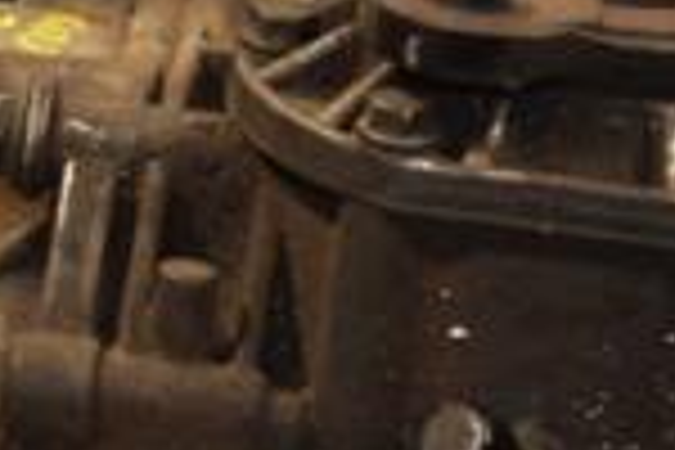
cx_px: 549
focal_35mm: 252
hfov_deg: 8.2
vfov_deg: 5.5
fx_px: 4725
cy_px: 207
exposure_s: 1/160
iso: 800
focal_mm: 42
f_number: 4.8
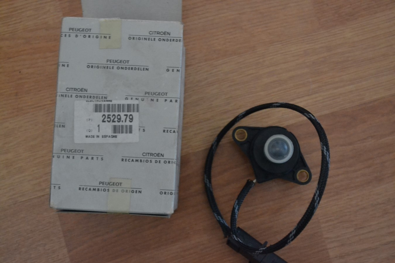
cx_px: 198
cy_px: 132
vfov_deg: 22.6
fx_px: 658
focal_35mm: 60
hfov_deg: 33.4
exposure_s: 1/8
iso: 3200
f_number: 5.3
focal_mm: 40
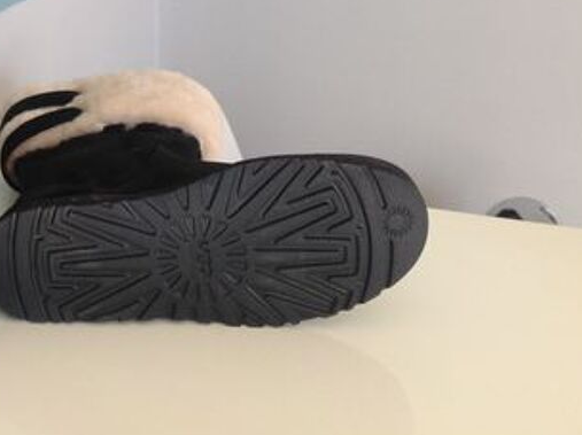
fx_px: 1159
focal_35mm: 69
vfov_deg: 20.8
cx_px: 141
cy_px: 45
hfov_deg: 27.8
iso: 80
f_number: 2.4
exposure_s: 1/15
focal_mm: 4.28
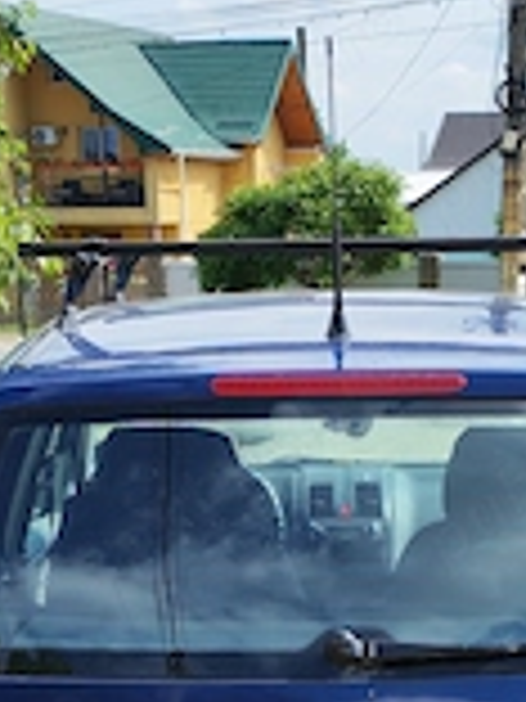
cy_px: 873
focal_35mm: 95
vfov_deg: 19.3
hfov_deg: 15.5
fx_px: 1925
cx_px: 414
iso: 50
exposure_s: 1/700
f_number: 1.9
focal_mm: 6.12
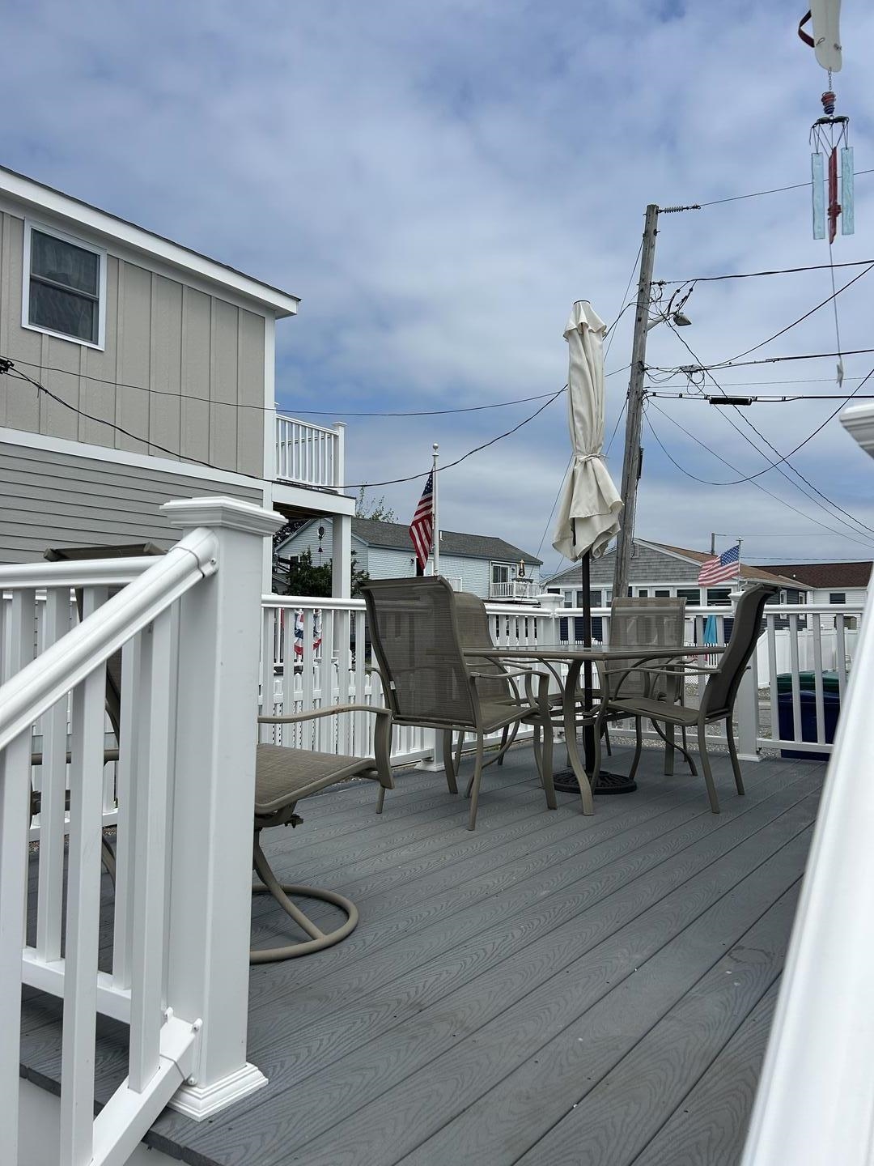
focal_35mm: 26
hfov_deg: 53.1
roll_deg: -1.7
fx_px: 875
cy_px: 583
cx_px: 437
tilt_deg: +2.0
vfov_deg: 67.3
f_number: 1.5
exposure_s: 1/8000
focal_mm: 5.7
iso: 50
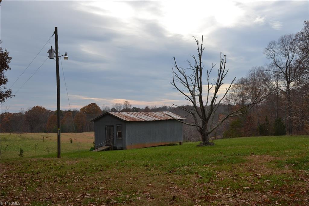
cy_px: 103
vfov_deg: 34.2
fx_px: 335
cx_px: 154
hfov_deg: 49.6
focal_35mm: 39
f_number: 7.1
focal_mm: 26
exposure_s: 1/200
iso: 100
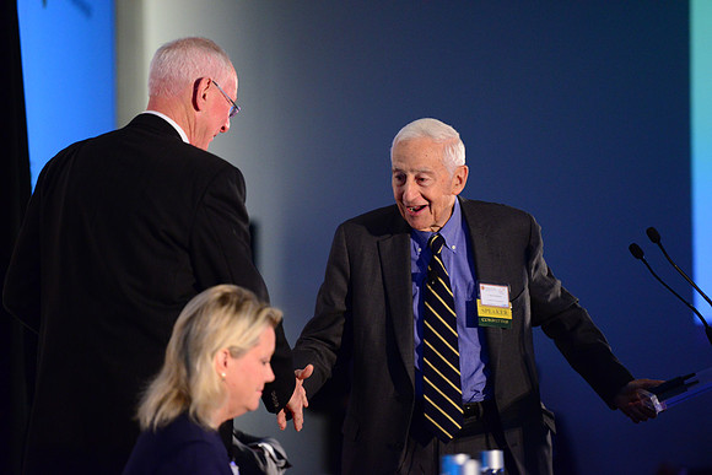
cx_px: 356
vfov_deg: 7.6
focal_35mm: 180
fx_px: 3561
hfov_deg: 11.4
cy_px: 238
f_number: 2.8
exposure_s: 1/200
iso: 4000
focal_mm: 180
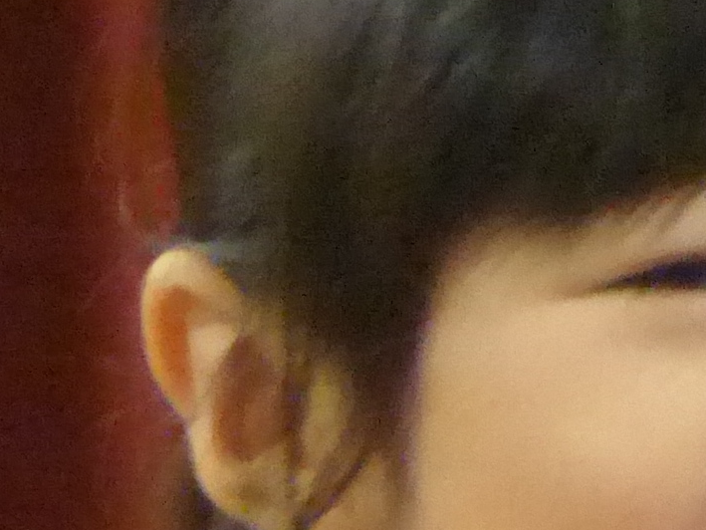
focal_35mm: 1319
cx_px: -1141
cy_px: 1458
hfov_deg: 1.5
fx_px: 26906
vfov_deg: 1.1
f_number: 5.6
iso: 1600
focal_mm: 30.9
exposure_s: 1/25
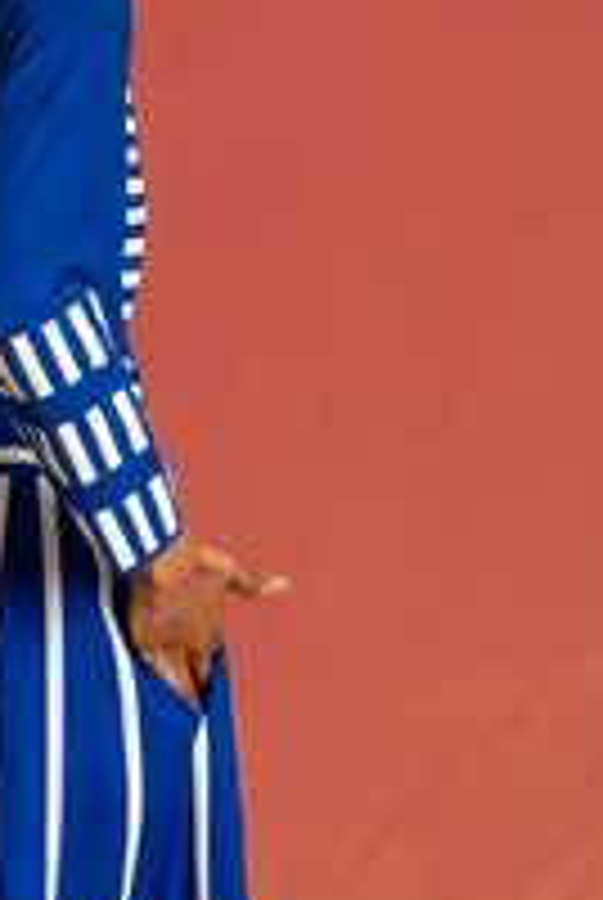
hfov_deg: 12.4
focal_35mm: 110
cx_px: 4
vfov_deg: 18.3
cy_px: 781
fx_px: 2754
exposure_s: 1/200
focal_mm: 42
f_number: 3.2
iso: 1250
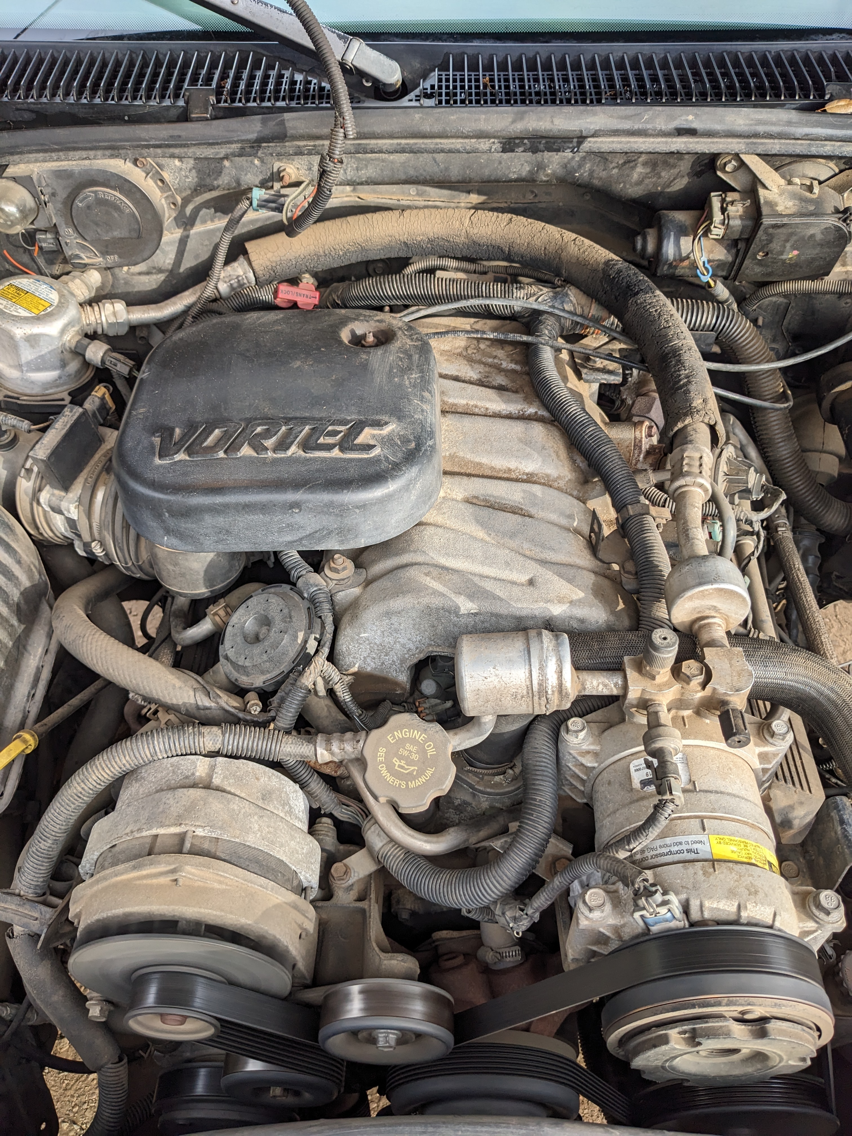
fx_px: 886
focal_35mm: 27
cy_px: 568
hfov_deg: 51.4
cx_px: 426
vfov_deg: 65.3
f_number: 1.73
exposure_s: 1/435
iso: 54
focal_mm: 4.38
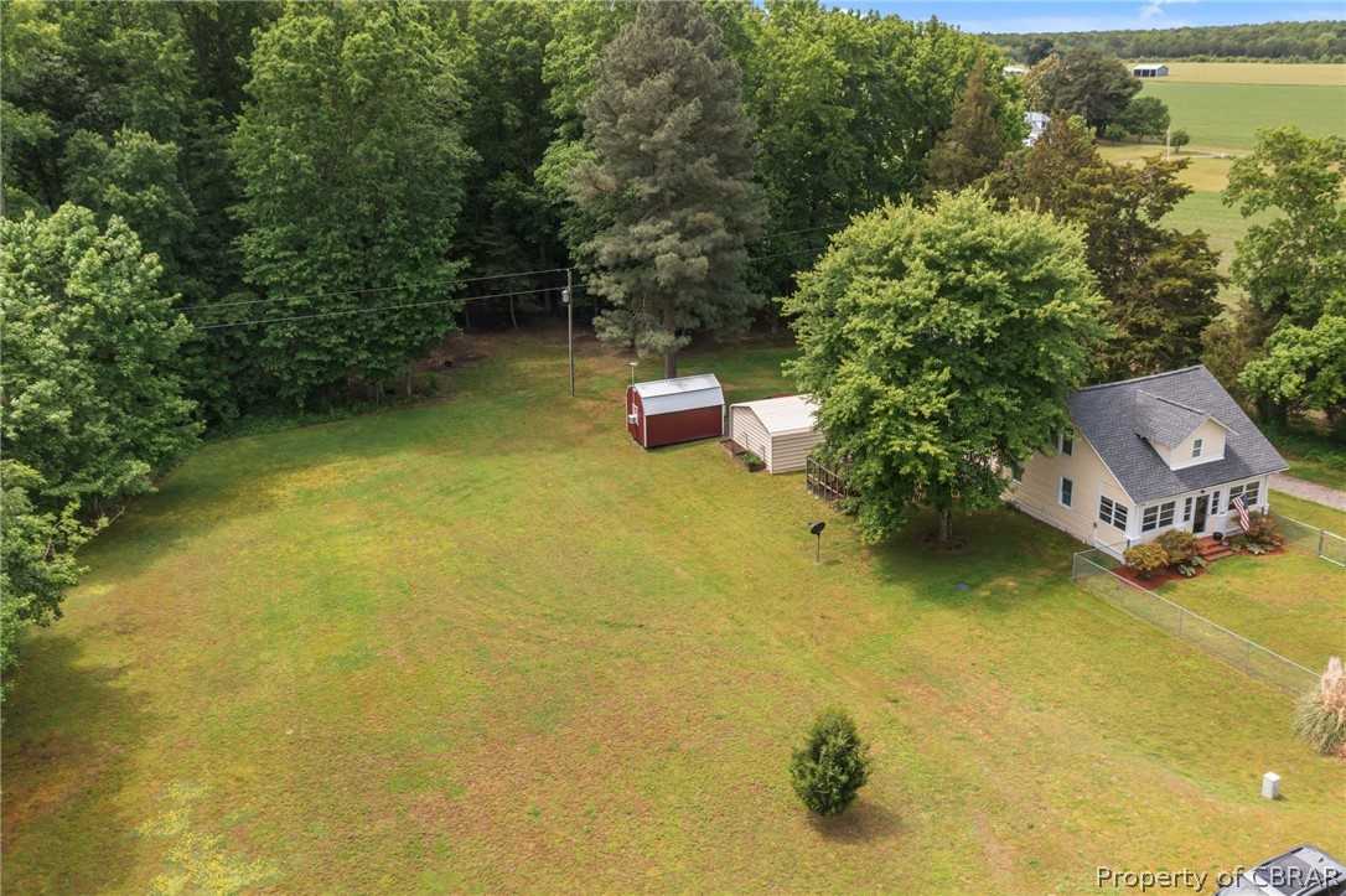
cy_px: 448
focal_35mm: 28
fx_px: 1046
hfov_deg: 65.5
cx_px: 673
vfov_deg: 46.4
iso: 200
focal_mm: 10.26
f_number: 4
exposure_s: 1/30
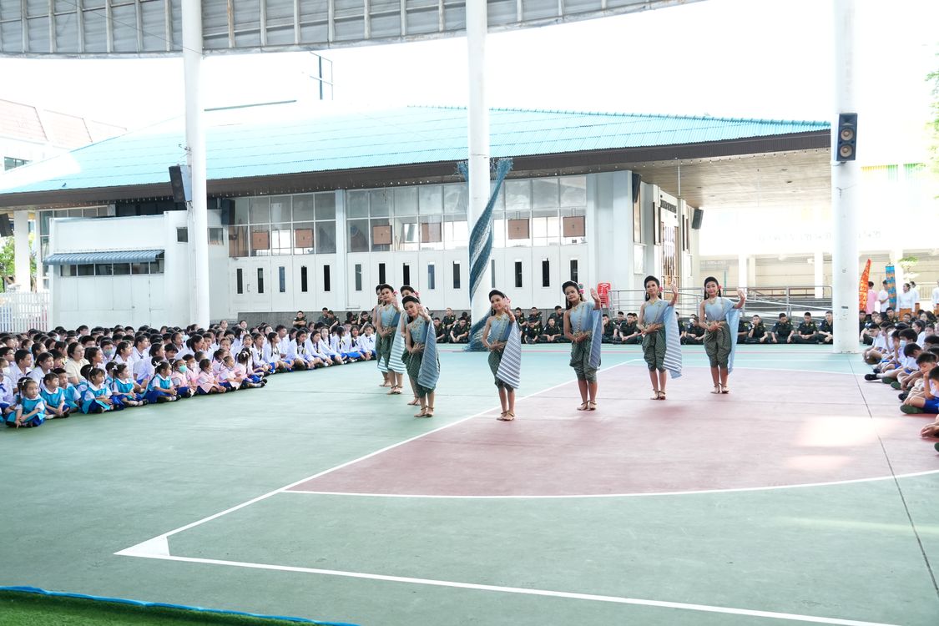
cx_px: 470
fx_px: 939
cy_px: 313
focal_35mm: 36
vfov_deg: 36.9
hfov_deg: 53.1
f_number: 4.5
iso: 1250
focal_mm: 24
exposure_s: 1/250
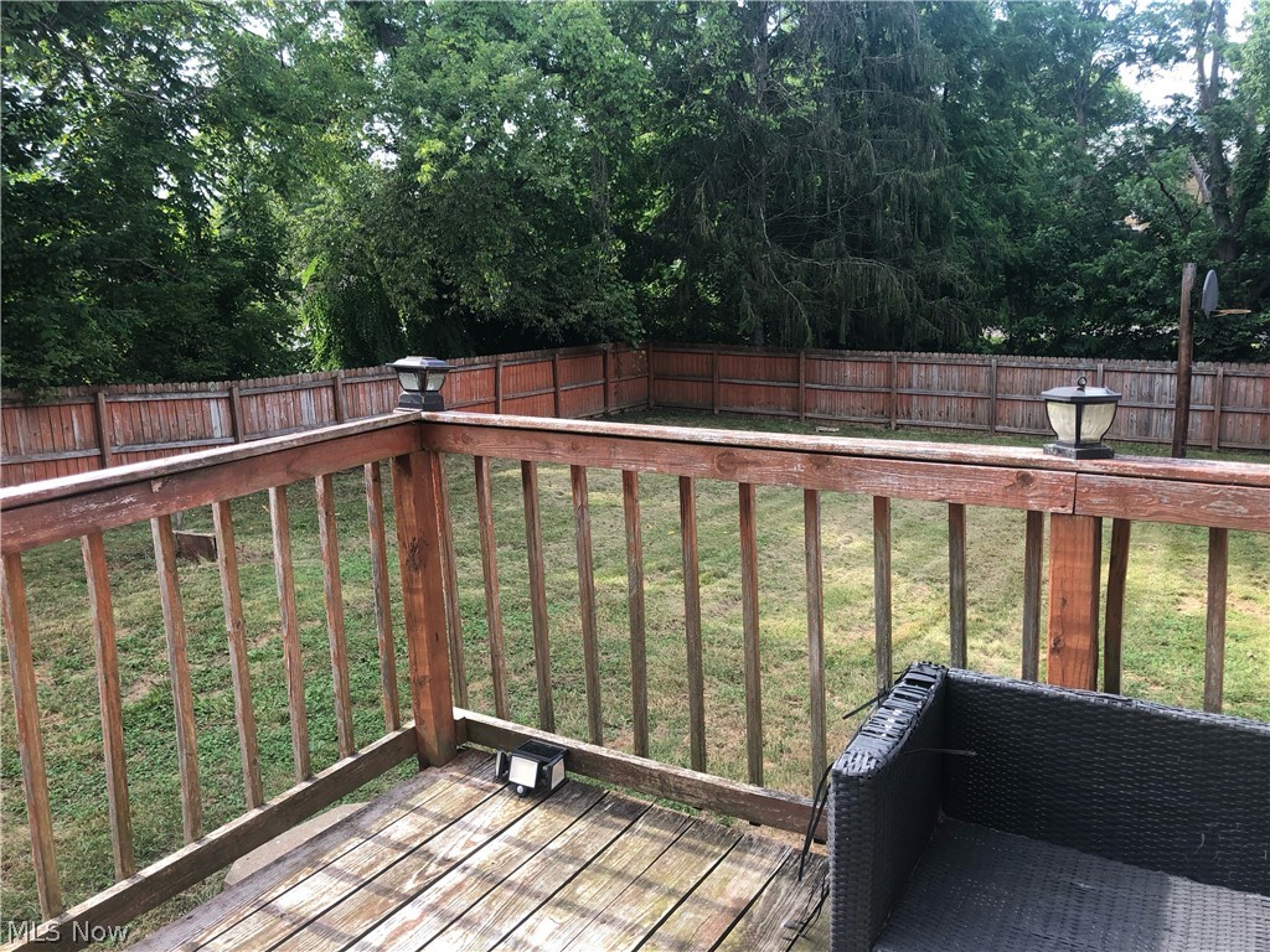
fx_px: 1027
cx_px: 635
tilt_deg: -9.9
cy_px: 476
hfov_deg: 63.4
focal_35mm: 28
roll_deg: +2.6
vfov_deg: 49.7
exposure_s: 1/200
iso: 20
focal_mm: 3.99
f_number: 1.8
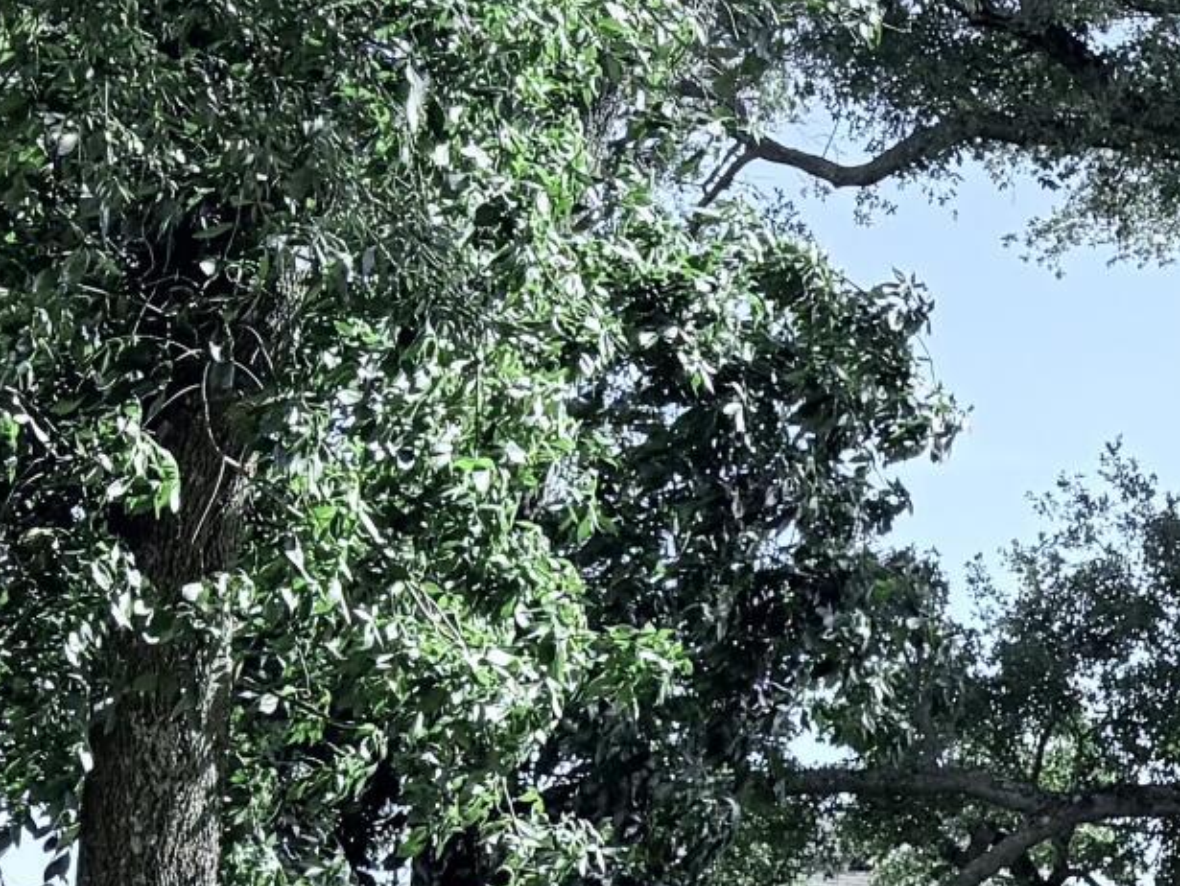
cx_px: 1934
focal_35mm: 117
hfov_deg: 15.2
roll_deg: -2.3
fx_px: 3991
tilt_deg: +1.5
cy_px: 1099
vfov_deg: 12.3
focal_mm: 6.76
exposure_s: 1/2299
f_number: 1.78
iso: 100
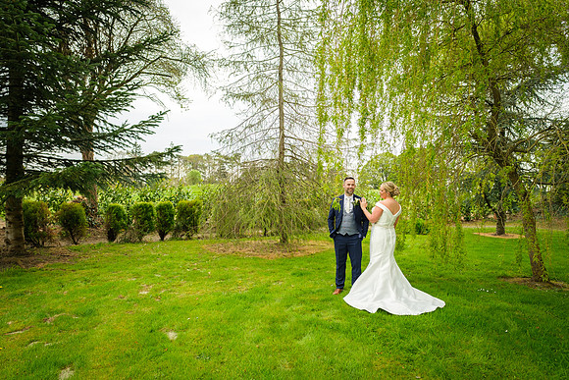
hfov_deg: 73.7
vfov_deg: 53.2
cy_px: 190
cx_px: 284
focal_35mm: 24
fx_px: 379
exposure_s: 1/200
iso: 200
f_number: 3.6
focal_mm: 16
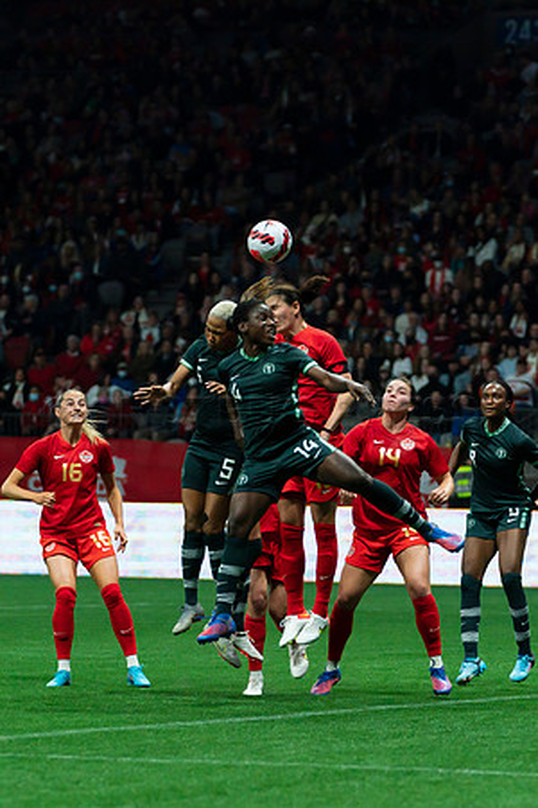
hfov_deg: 5.7
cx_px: 309
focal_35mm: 241
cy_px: 410
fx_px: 5393
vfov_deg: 8.6
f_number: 4
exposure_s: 1/3200
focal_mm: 158
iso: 4000
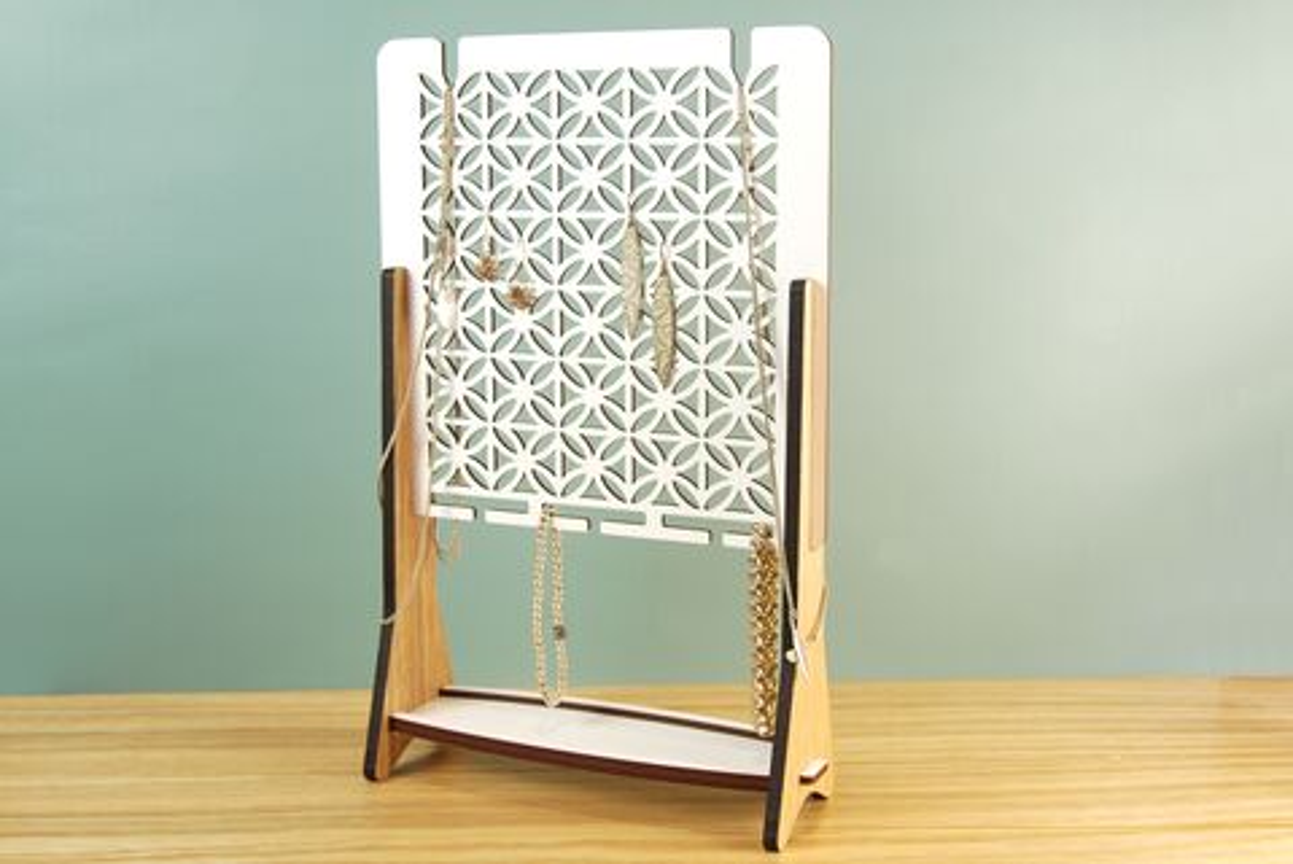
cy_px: 432
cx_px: 646
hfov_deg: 46.4
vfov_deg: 32.0
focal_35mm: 42
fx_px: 1510
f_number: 6.3
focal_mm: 28
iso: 100
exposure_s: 1/15
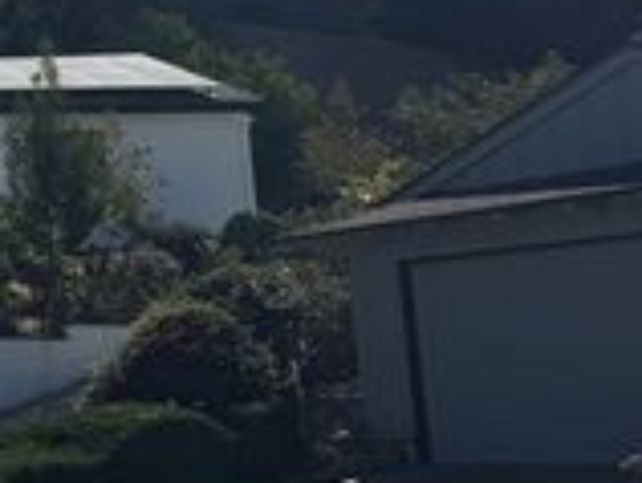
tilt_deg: +9.4
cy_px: 138
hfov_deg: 17.1
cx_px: -459
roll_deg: +2.0
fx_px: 1802
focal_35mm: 97
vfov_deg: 15.2
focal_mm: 6.76
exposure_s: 1/10417
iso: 80
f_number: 1.78
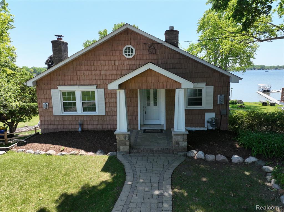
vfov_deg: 56.8
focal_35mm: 24
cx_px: 142
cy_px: 106
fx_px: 197
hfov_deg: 71.6
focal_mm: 12.29
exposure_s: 1/2000
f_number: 2.8
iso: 350
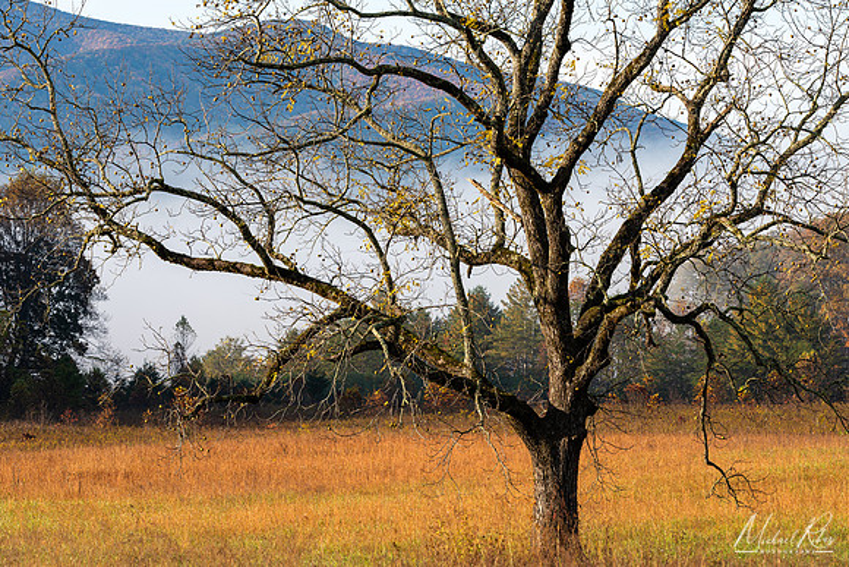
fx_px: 3755
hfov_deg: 12.9
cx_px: 424
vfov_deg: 8.6
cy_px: 284
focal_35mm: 159
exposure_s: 1/40
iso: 64
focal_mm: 155
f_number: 11
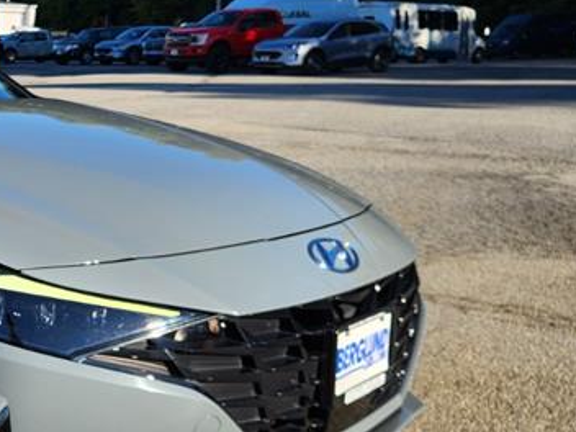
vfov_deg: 21.9
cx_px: -175
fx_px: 1115
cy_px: 172
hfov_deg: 25.0
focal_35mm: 67
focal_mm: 5.4
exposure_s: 1/1050
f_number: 1.8
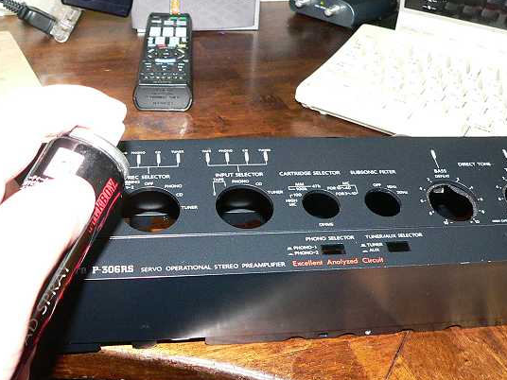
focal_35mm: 43
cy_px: 223
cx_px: 215
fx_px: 630
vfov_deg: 33.5
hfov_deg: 43.7
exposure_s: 1/60
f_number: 2.8
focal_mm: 6
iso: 400
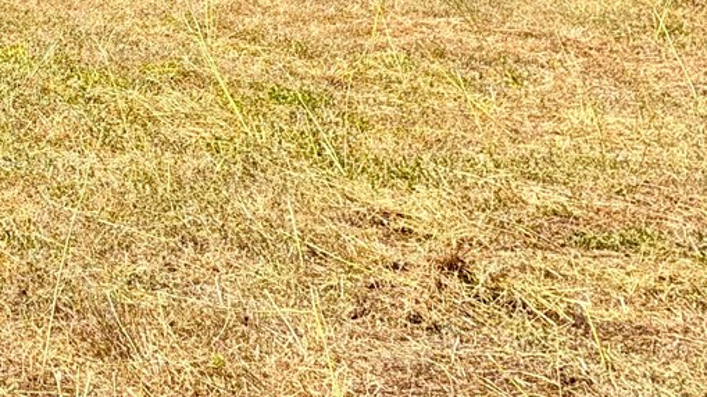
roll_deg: -1.6
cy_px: -389
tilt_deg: +1.1
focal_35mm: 114
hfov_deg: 17.9
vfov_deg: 9.9
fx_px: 2137
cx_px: -121
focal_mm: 5.96
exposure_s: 1/2283
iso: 50
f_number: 1.6
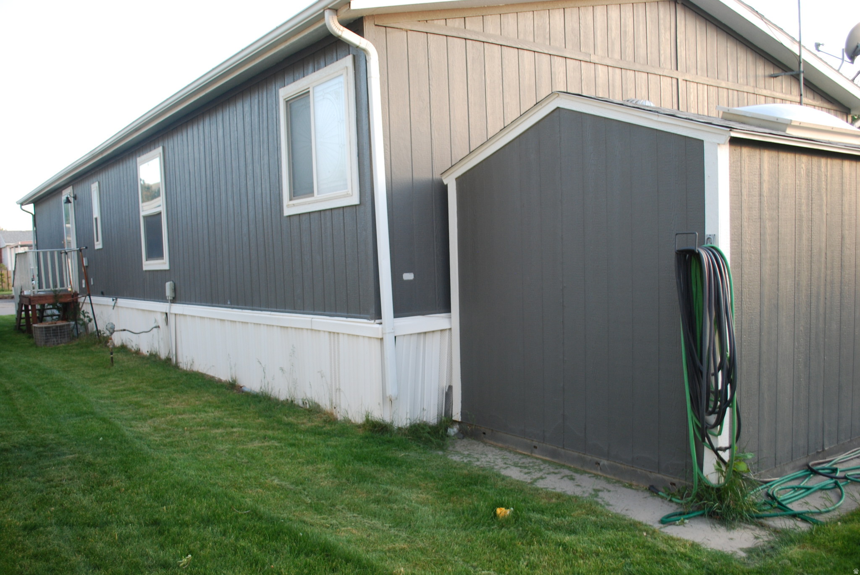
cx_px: 430
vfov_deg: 40.1
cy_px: 288
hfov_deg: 57.2
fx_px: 789
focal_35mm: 33
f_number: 4
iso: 200
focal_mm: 22
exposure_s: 1/40
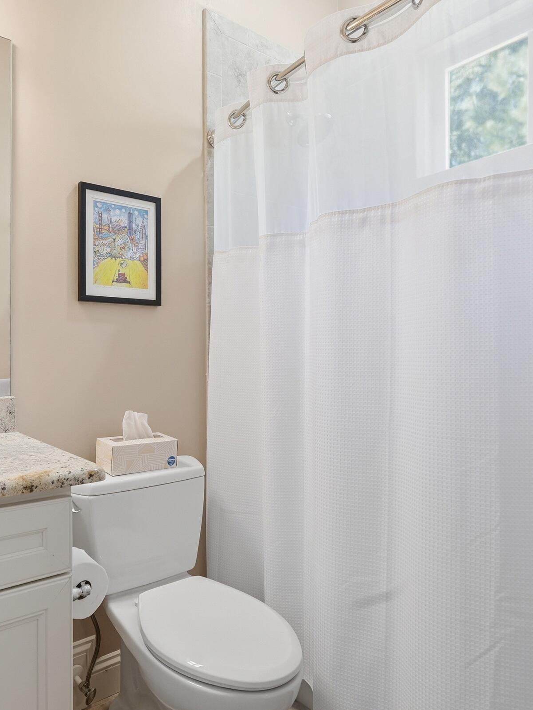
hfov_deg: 55.6
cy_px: 349
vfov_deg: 71.6
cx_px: 175
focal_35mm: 24
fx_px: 493
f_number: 9
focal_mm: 16
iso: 320
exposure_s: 1/200
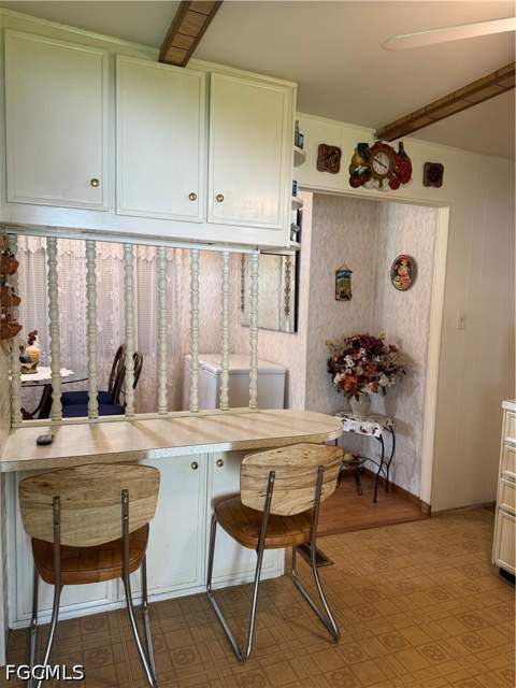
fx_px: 477
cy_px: 344
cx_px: 258
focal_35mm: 24
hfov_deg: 56.8
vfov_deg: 71.6
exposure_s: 1/60
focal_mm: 6.76
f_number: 1.78
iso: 100
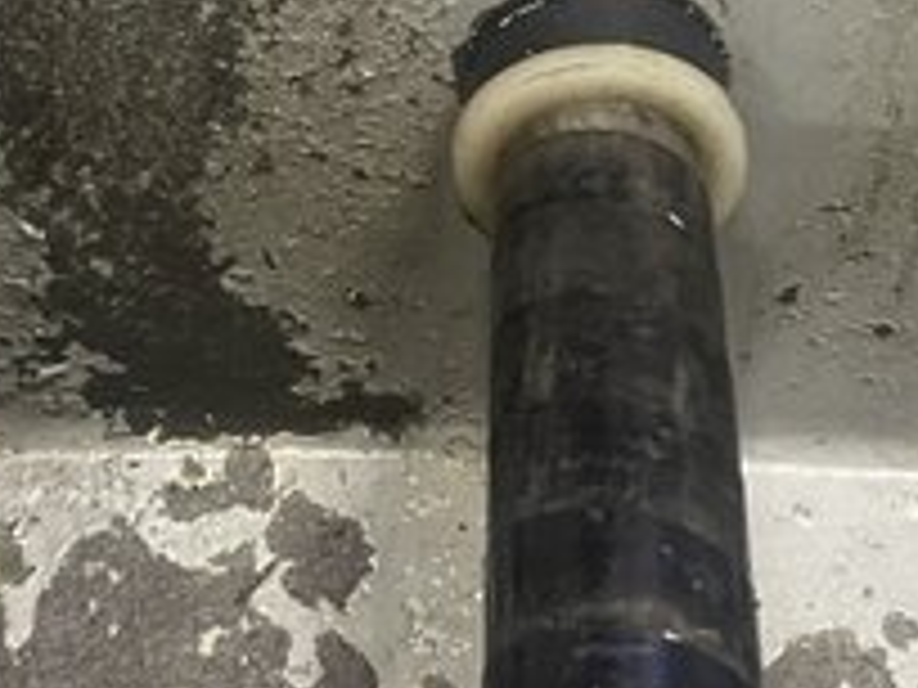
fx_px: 2599
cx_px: 580
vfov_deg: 15.0
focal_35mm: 98
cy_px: 108
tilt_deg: -46.2
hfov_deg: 20.0
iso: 640
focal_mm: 5.1
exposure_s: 1/40
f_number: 1.6
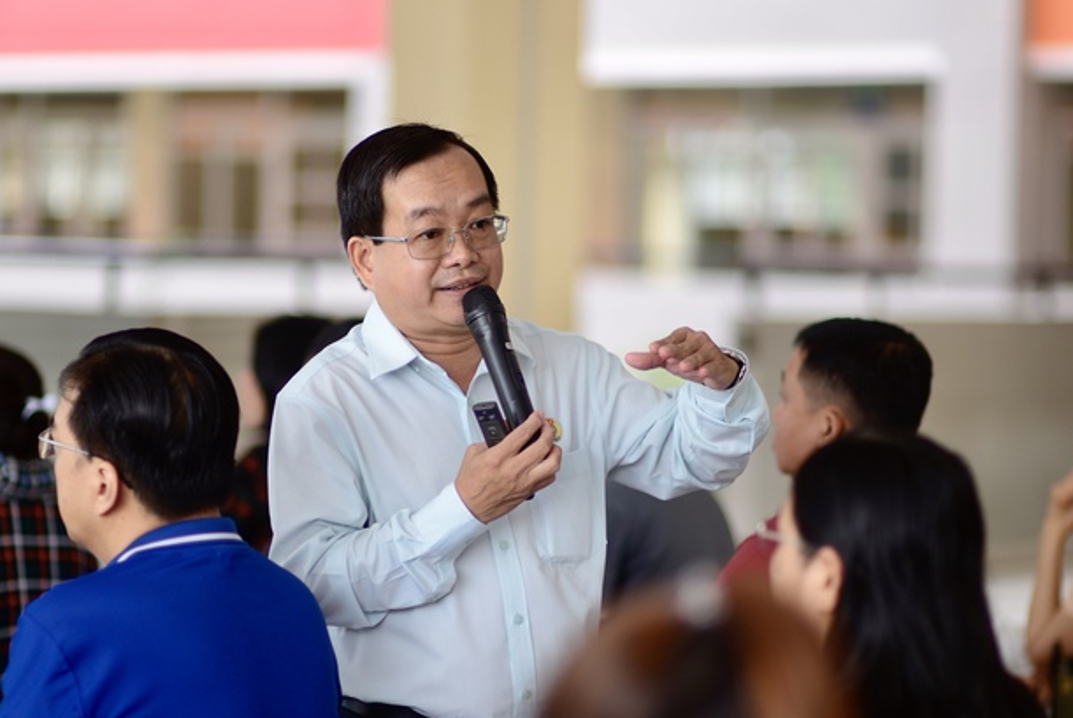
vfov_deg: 15.4
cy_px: 348
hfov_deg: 22.8
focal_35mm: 89
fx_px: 2656
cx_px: 520
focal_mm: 85
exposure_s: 1/400
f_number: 1.4
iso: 180
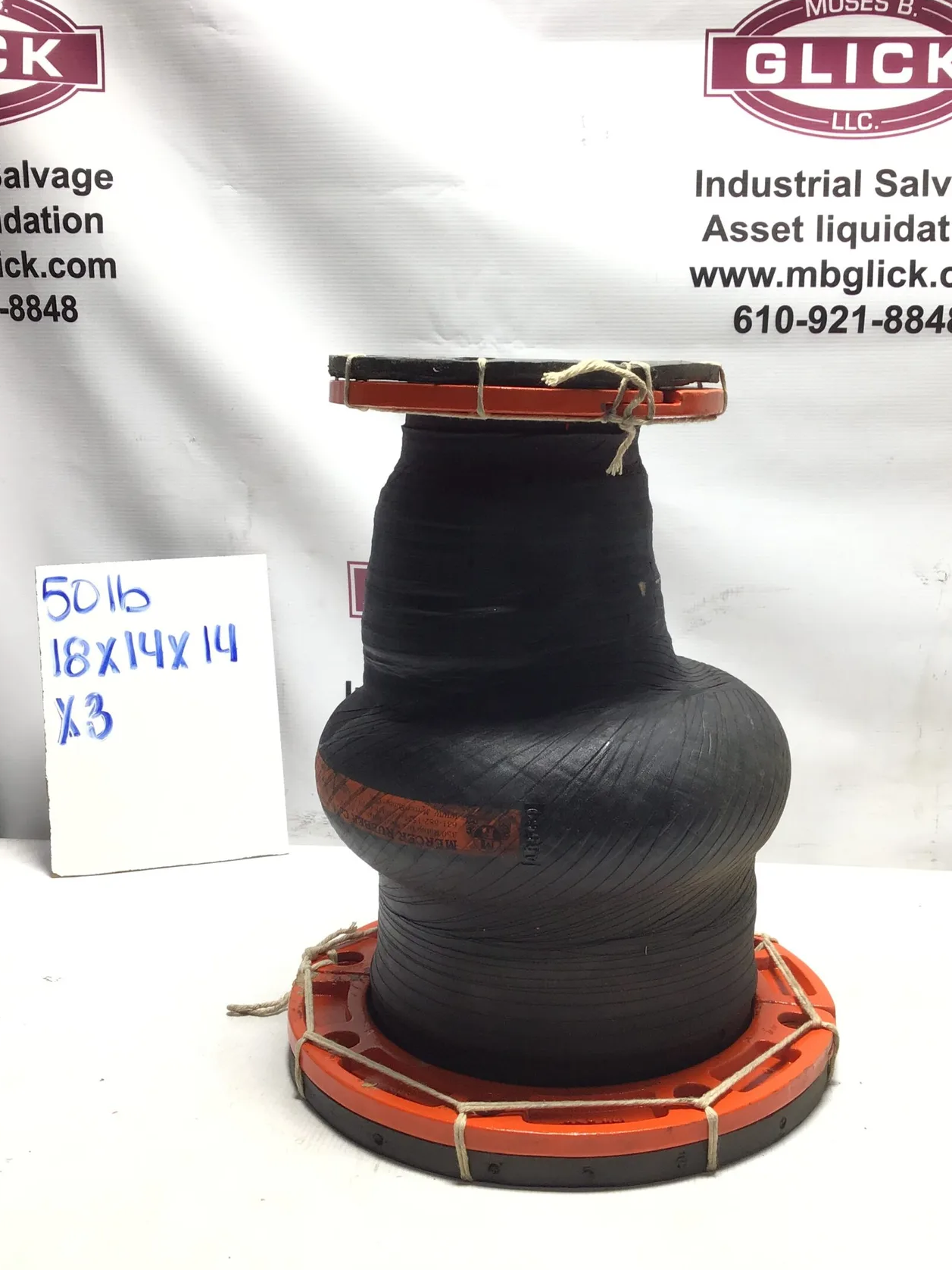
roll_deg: -1.3
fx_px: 1357
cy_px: 652
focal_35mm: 37
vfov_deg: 50.1
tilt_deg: -9.3
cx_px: 532
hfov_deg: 38.6
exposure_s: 1/60
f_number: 2.4
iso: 25
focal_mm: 3.3
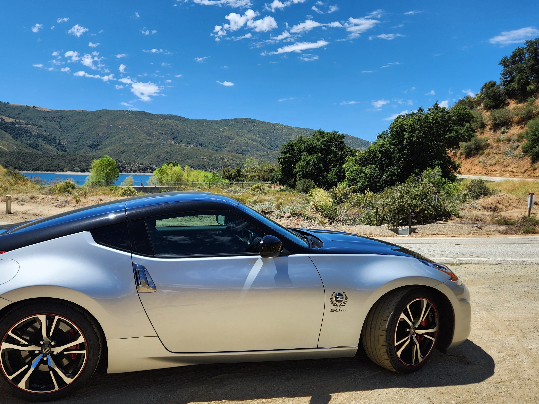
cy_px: 235
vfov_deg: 48.0
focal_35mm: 29
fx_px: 452
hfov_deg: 61.5
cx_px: 237
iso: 20
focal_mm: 5.4
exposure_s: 1/1453
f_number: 1.8
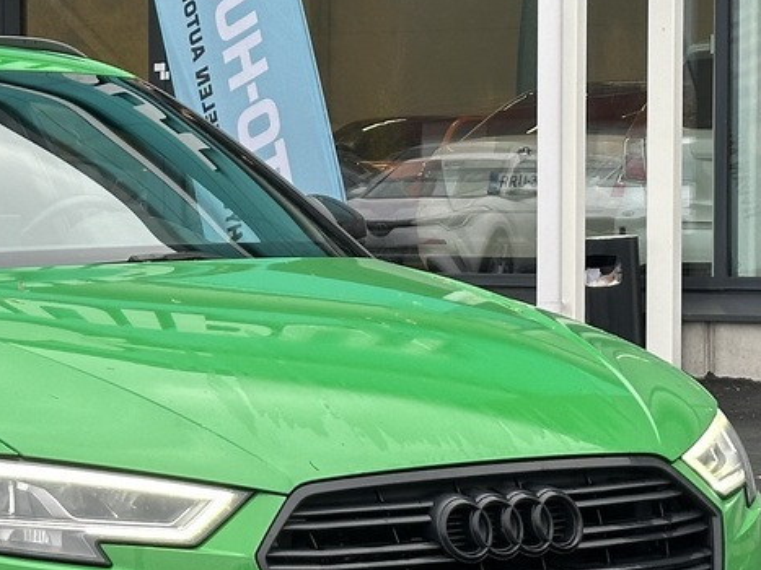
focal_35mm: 148
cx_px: -44
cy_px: 270
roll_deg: -0.4
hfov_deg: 13.1
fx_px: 3253
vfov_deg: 10.0
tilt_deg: -1.9
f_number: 1.78
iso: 64
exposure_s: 1/454
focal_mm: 6.86
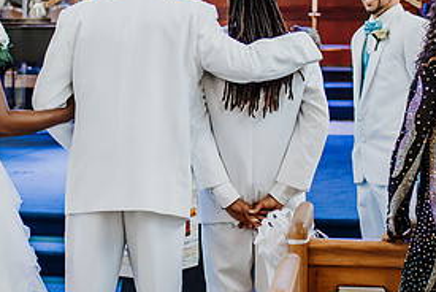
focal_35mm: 92
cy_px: 118
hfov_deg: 22.1
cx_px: 180
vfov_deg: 14.9
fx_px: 1115
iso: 2000
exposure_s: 1/640
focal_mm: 35
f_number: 2.2
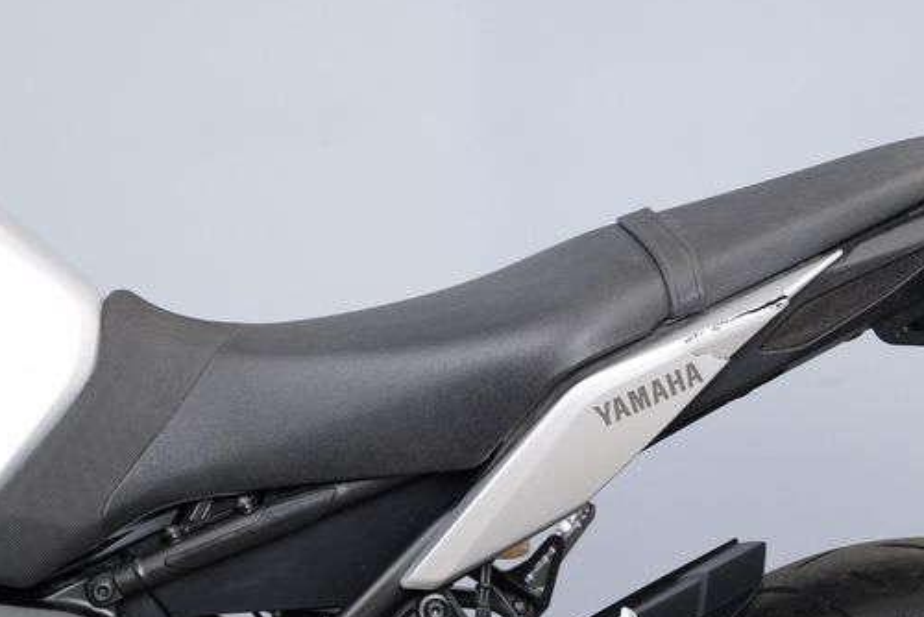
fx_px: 2465
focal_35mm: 96
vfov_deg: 14.3
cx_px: 495
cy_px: 324
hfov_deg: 21.2
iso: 5000
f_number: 9
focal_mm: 75
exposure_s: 1/80
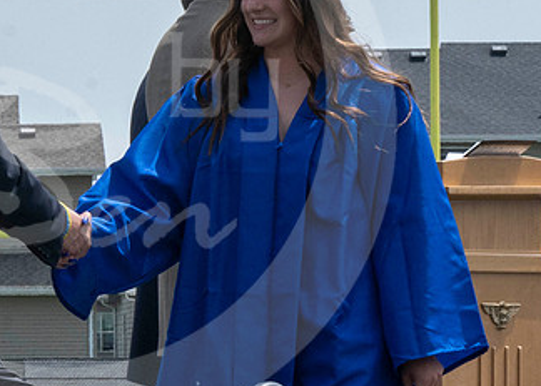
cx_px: -157
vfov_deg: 3.5
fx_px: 6296
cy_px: 107
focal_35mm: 410
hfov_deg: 4.9
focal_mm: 77
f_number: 18
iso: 200
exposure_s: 1/250
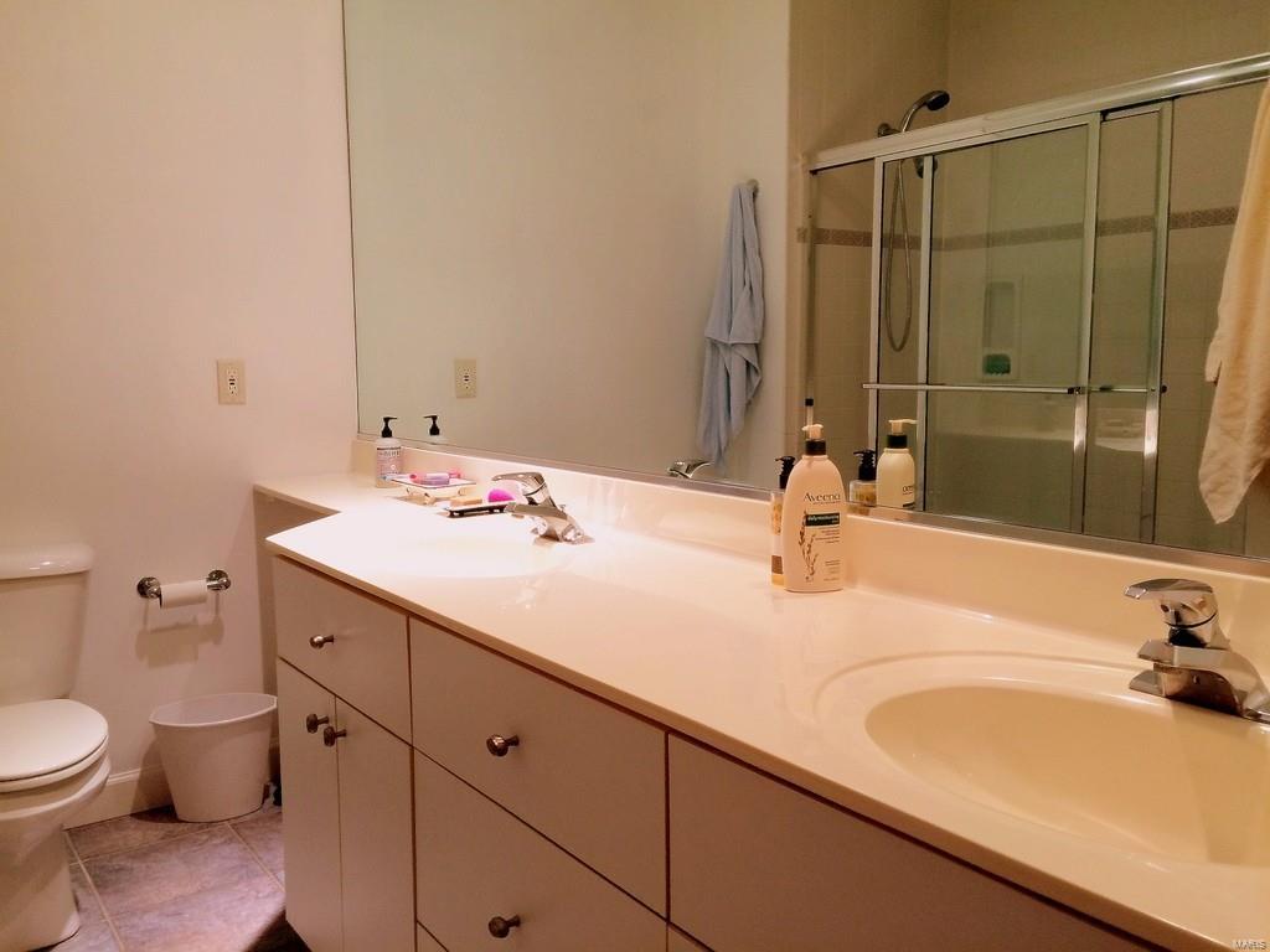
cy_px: 476
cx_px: 635
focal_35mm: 29
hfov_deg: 61.7
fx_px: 1064
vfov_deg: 48.2
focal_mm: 4.15
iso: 64
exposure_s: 1/30
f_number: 2.2
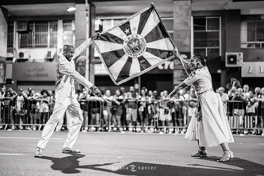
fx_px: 389
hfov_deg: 37.5
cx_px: 131
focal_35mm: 53
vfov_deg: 25.5
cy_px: 90
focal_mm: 50
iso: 2000
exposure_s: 1/320
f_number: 1.2
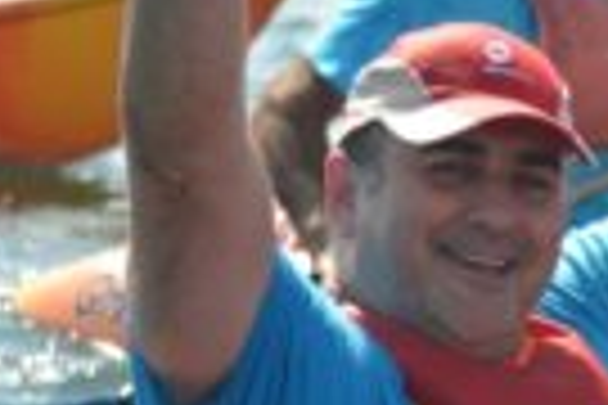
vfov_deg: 2.3
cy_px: 596
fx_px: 10065
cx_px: 1441
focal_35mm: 596
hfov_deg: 3.4
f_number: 4.5
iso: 200
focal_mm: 70
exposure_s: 1/800
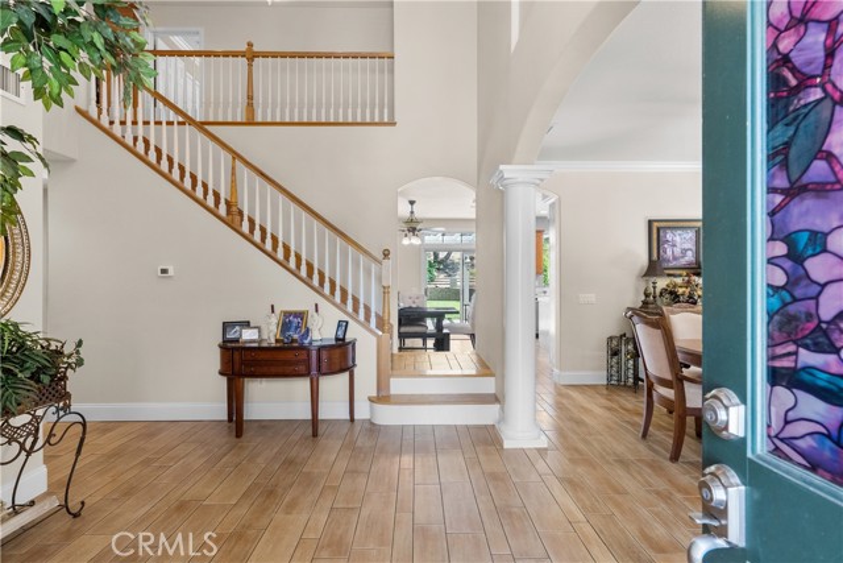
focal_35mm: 16
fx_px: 375
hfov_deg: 96.7
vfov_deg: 73.8
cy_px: 282
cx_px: 422
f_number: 8
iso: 2000
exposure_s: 1/30
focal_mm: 16
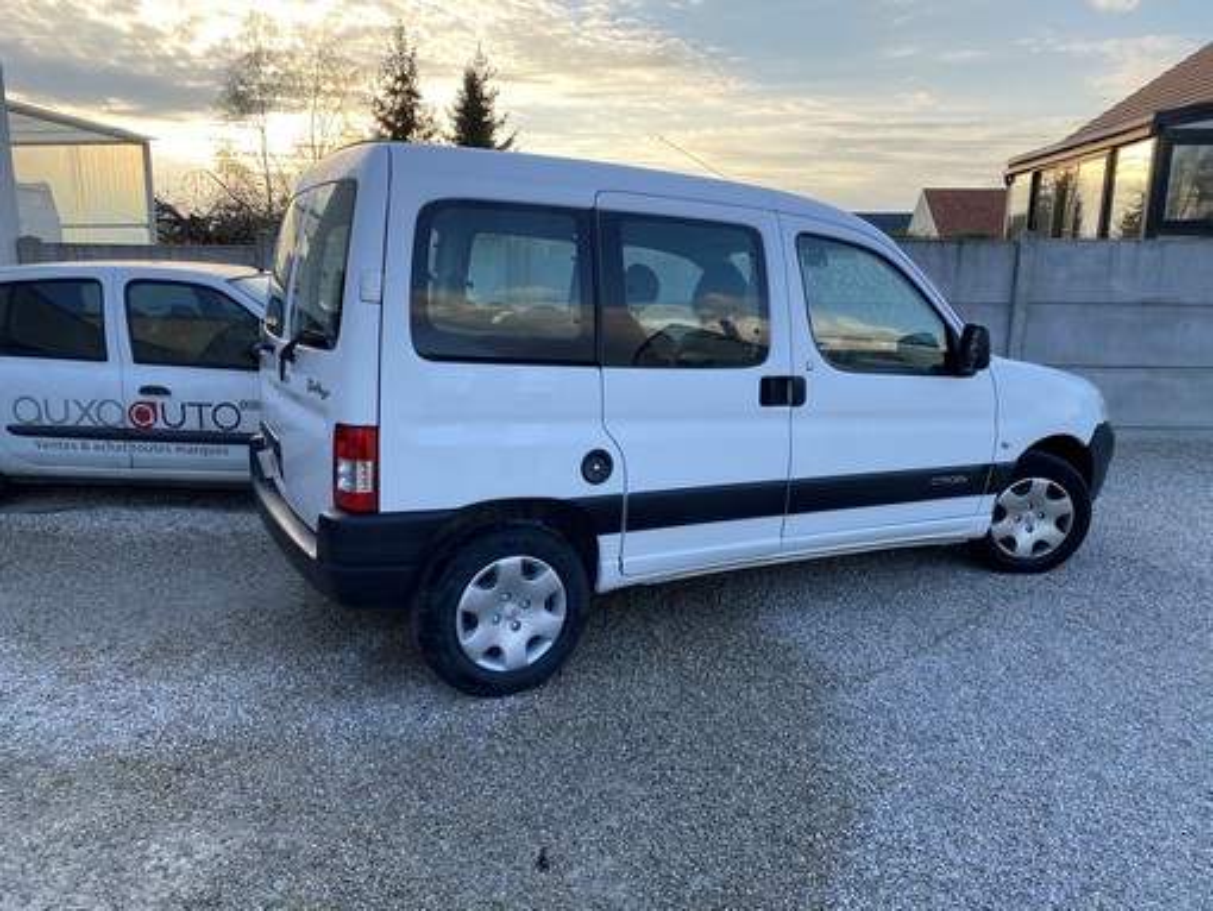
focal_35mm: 26
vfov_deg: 53.1
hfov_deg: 67.3
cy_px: 456
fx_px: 912
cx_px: 606
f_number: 1.8
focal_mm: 4.25
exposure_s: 1/595
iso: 32
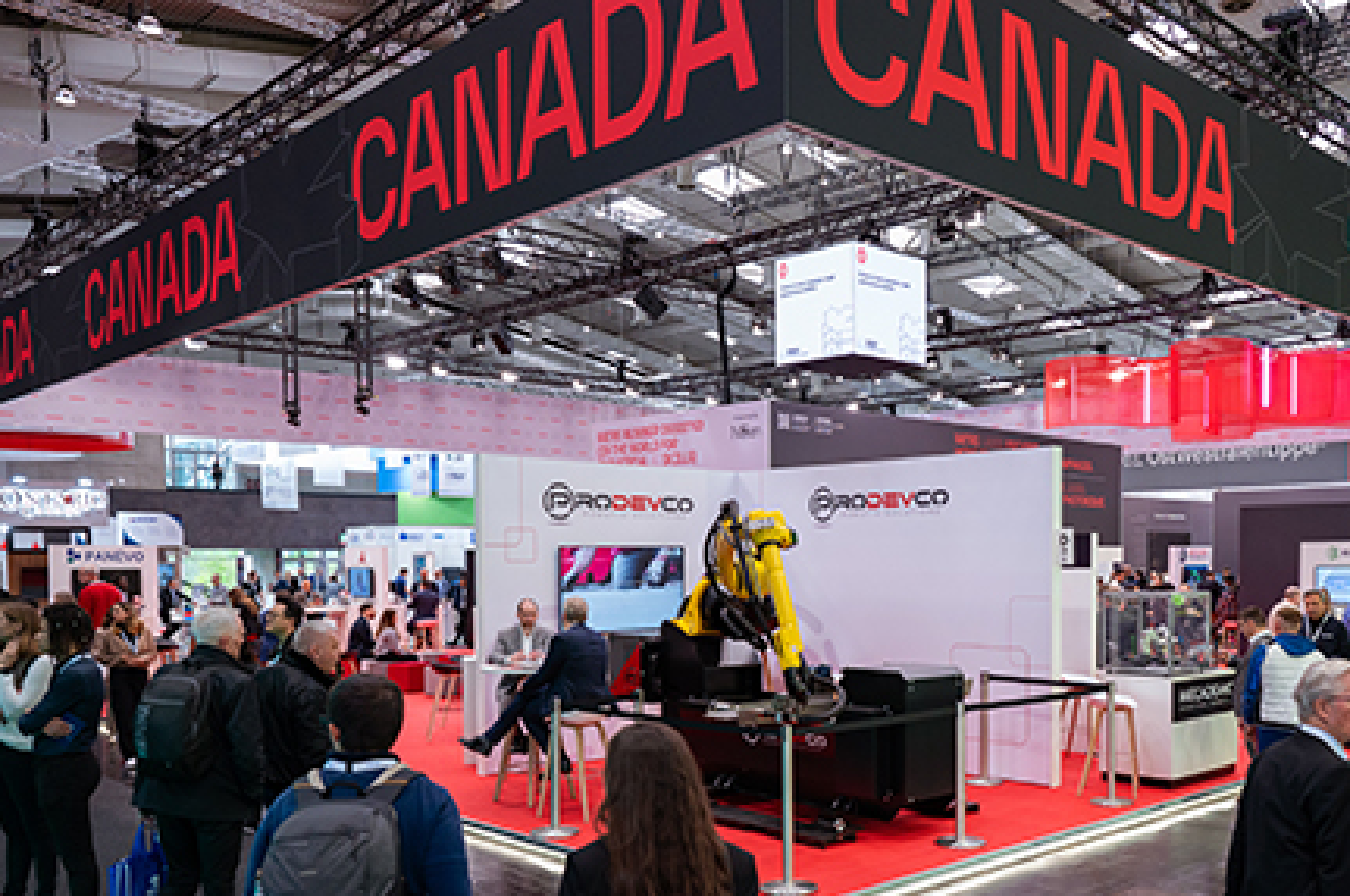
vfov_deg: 43.5
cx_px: 832
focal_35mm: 30
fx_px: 1123
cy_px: 426
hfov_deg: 61.3
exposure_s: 1/250
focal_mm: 24
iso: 1600
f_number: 4
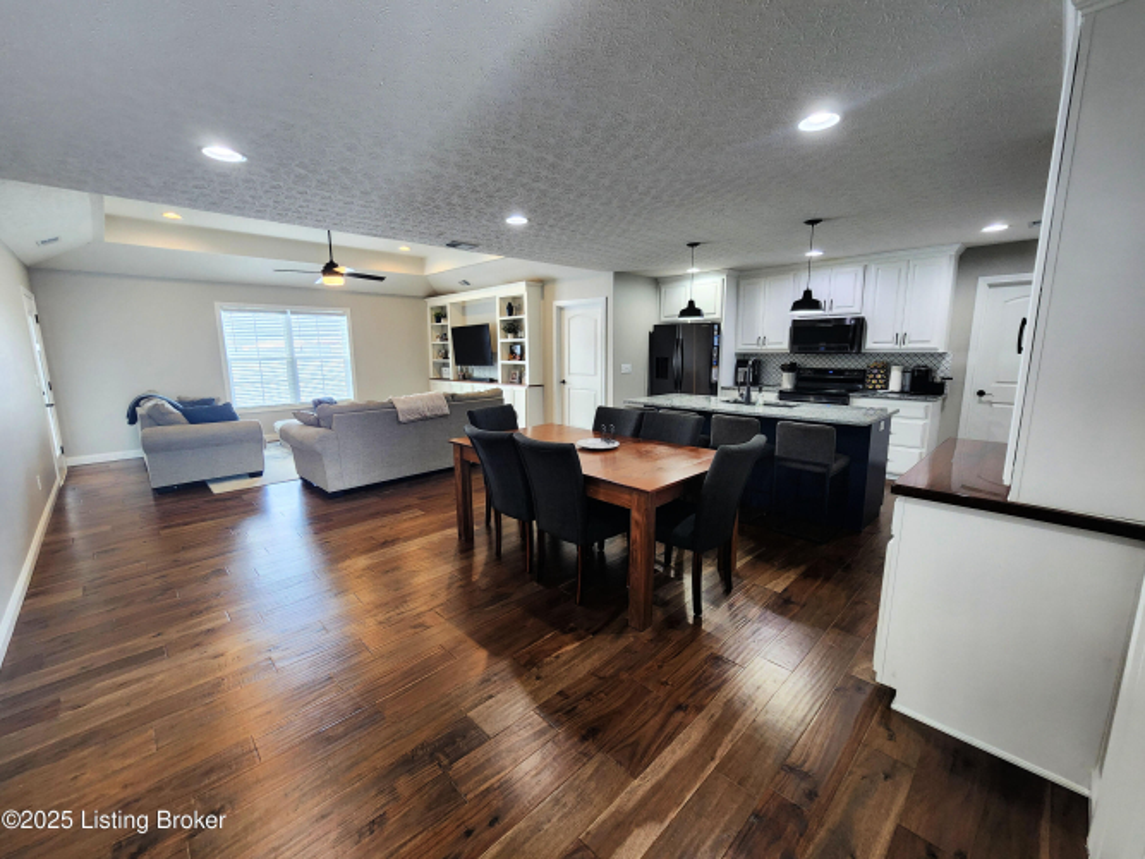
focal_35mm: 13
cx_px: 572
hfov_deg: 106.2
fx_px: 430
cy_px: 430
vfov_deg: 89.9
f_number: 2.2
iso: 200
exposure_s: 1/60
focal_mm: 2.2
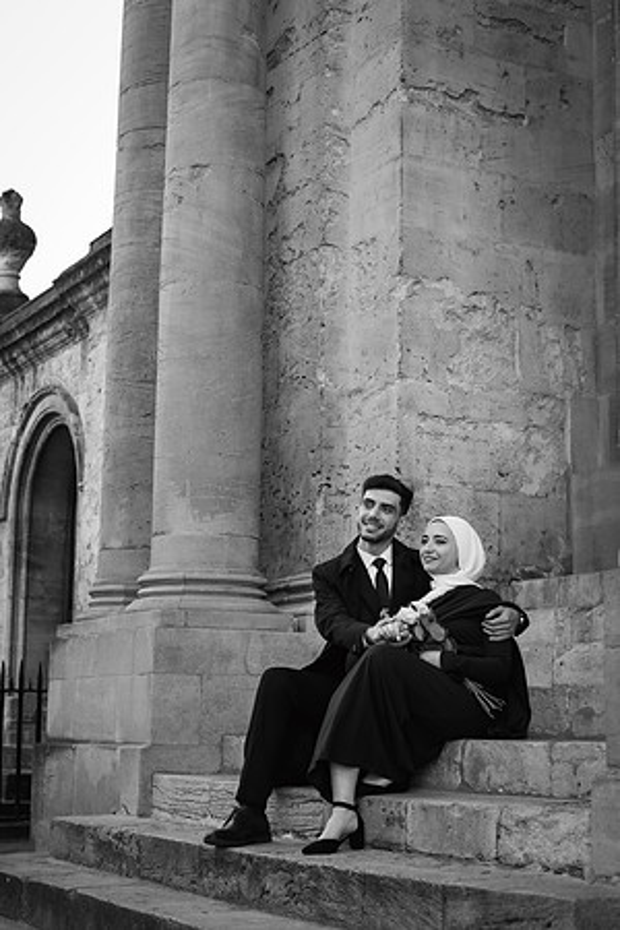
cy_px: 465
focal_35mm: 60
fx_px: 1550
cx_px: 310
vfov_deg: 33.4
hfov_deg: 22.6
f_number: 2.8
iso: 200
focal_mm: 40
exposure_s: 1/640
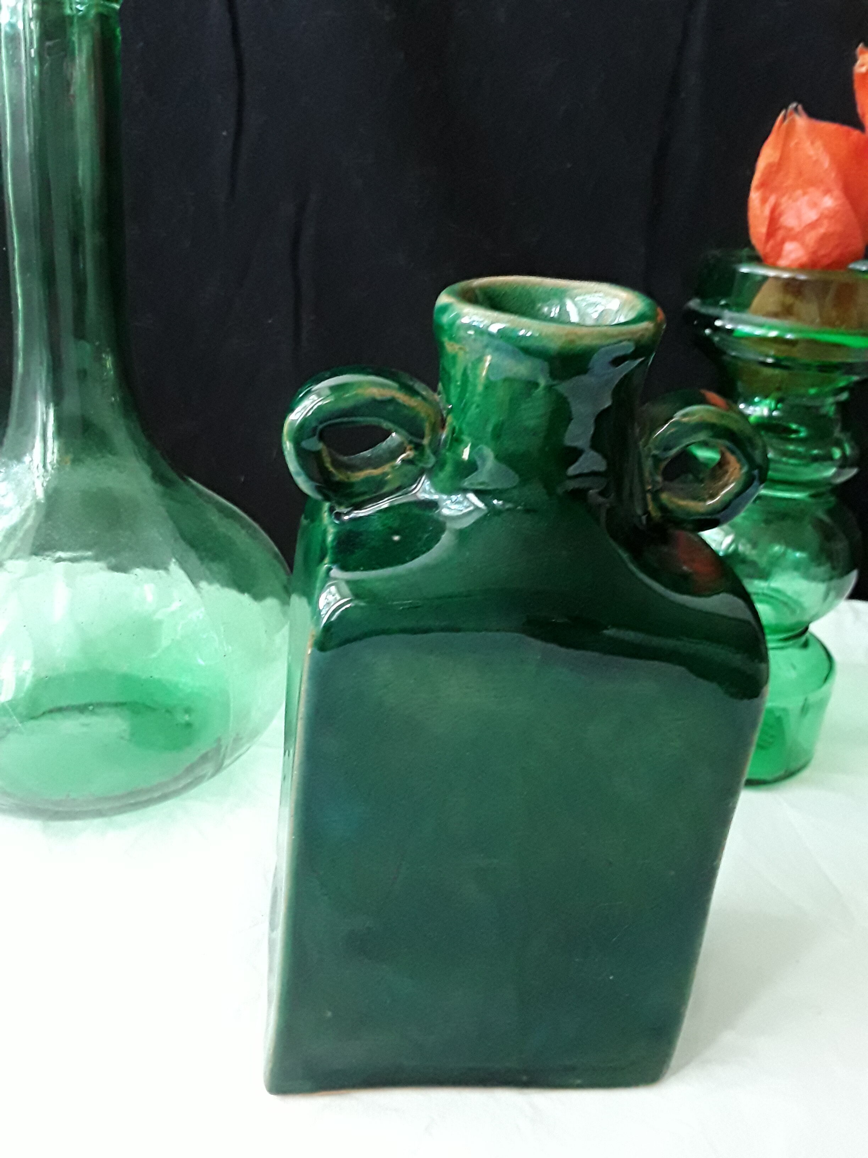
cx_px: 434
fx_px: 903
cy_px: 579
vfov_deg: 65.3
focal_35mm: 27
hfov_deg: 51.4
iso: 400
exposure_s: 1/20
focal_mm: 2.91
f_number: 1.9
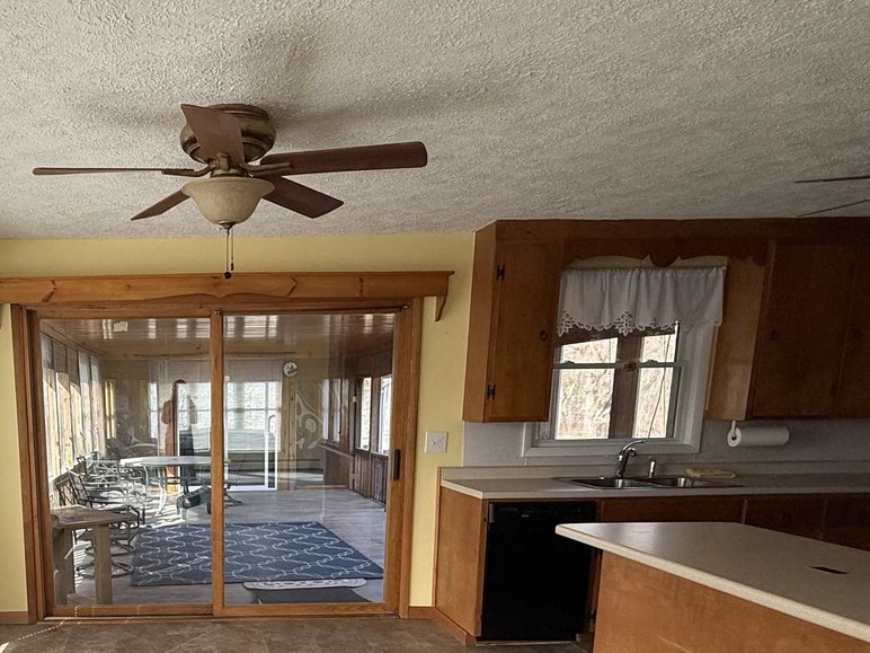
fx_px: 729
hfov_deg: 57.6
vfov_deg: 45.3
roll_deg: +0.9
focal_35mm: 29
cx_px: 190
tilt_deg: -11.3
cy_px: 542
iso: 100
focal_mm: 2.22
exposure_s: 1/99
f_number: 2.2
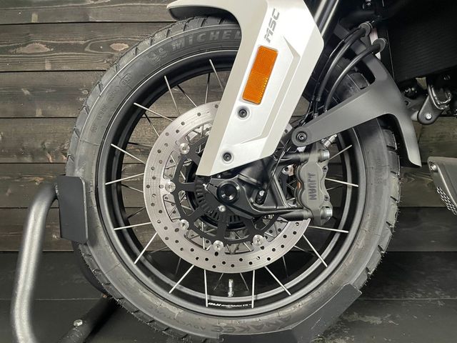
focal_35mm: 26
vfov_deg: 53.1
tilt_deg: -4.0
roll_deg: +1.3
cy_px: 172
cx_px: 228
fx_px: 343
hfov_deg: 67.3
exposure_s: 1/50
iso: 500
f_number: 1.6
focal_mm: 4.2
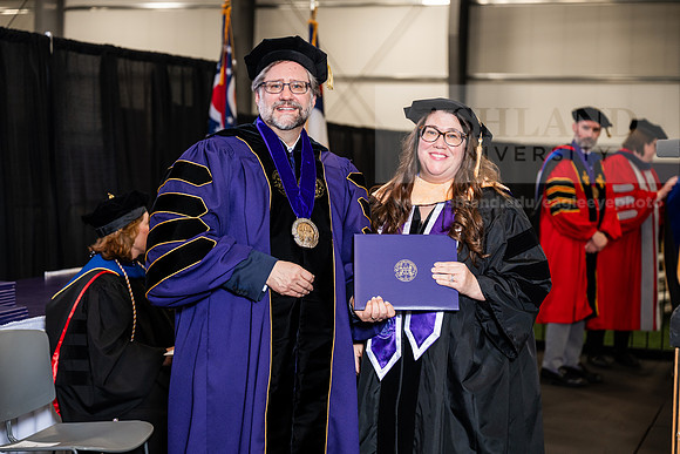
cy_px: 227
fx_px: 1266
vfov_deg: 20.3
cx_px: 340
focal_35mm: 67
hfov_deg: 30.1
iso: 1250
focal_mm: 67
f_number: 3.2
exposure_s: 1/200
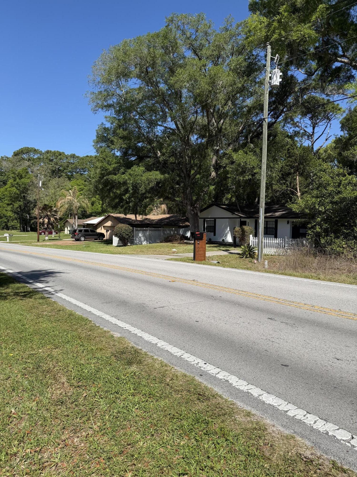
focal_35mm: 24
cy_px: 238
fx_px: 330
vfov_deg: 71.6
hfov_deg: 56.8
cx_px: 178
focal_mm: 6.76
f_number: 1.78
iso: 80
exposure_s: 1/4673
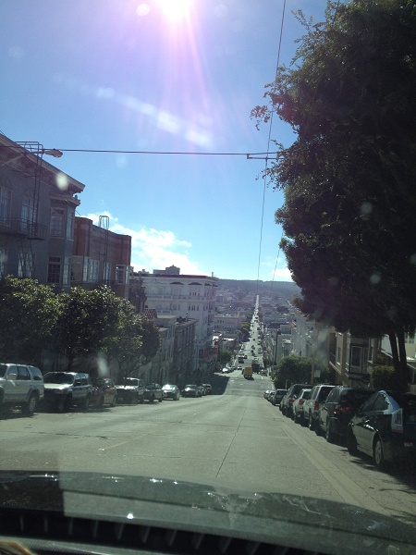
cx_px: 208
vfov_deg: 52.6
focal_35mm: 35
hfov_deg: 40.7
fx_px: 561
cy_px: 278
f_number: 2.4
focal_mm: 4.28
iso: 50
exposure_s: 1/2304
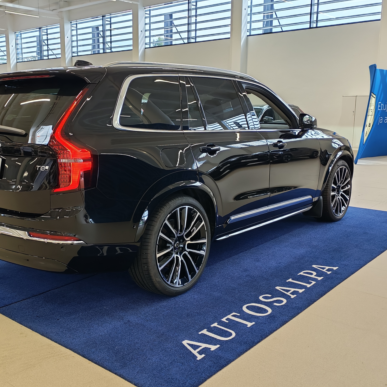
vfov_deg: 42.8
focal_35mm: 39
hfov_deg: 42.6
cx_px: 156
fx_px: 493
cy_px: 193
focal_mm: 6.12
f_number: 1.9
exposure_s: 1/100
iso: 151
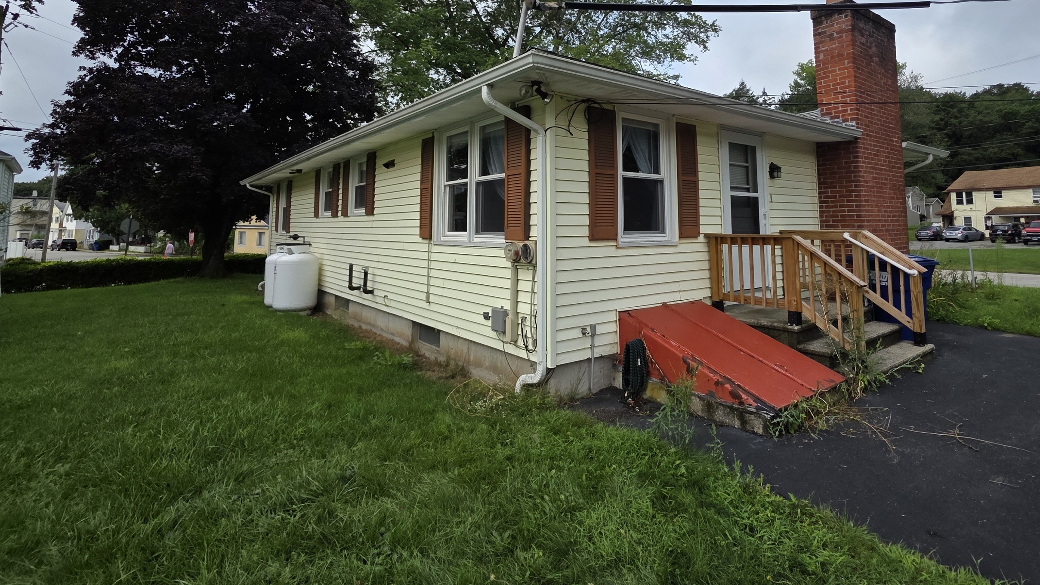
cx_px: 572
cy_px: 168
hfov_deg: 92.4
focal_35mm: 18
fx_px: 496
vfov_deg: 58.7
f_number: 1.9
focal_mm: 2.2
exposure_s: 1/1663
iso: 40
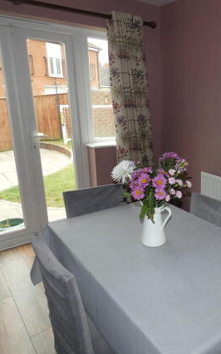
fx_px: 280
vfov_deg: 64.7
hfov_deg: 40.4
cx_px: 192
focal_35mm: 29
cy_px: 178
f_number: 2.8
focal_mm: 3.6
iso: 80
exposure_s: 1/60
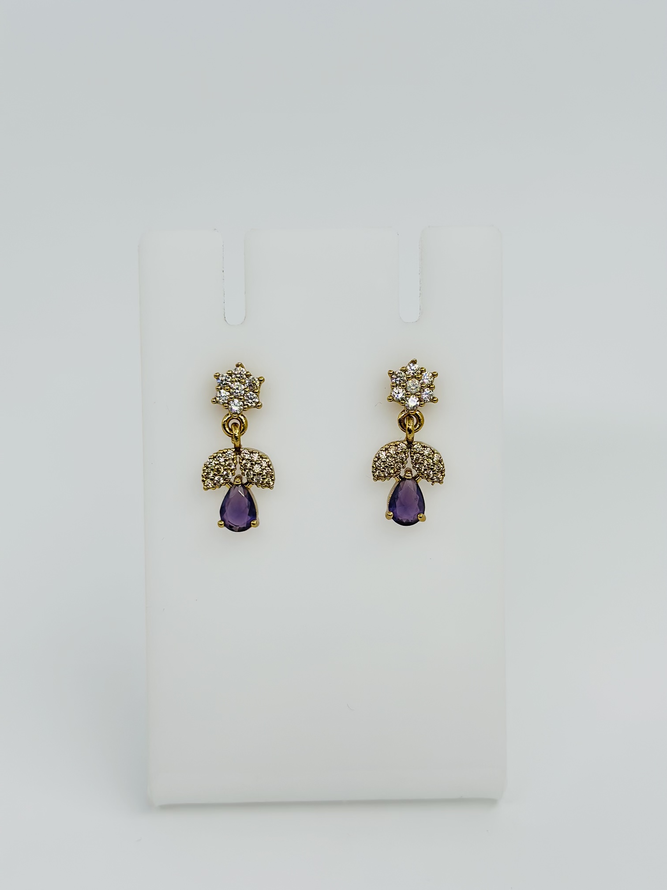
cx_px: 334
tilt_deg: -21.8
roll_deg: -0.9
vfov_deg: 39.7
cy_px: 445
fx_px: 1233
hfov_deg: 30.3
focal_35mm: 48
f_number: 1.78
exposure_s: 1/1212
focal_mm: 6.86
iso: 80
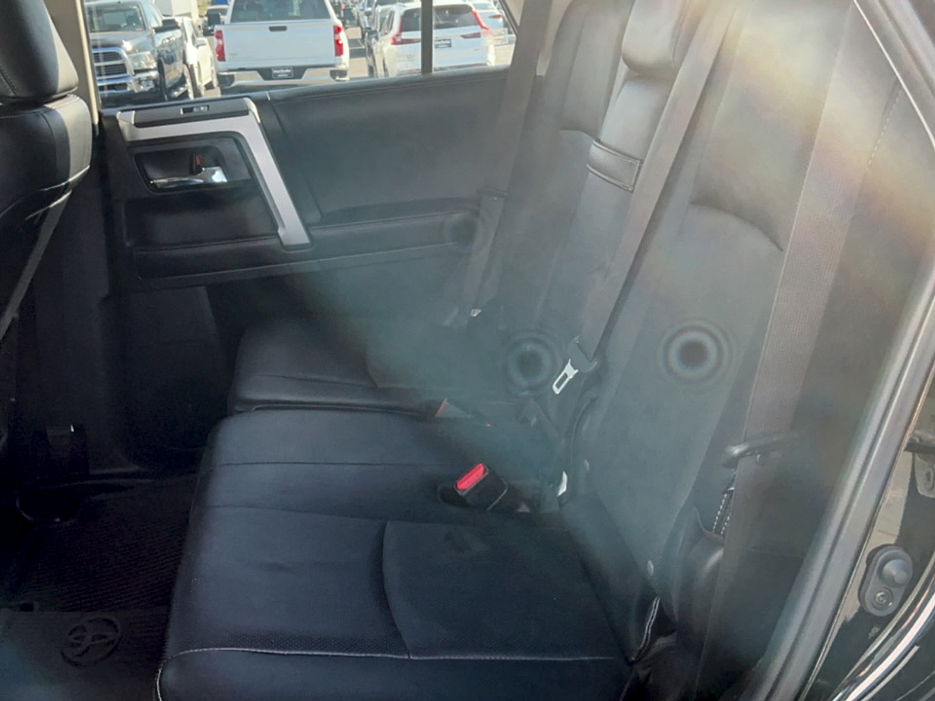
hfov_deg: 52.6
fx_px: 945
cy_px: 350
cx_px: 468
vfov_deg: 40.7
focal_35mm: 35
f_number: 1.8
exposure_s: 1/120
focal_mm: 3
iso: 40
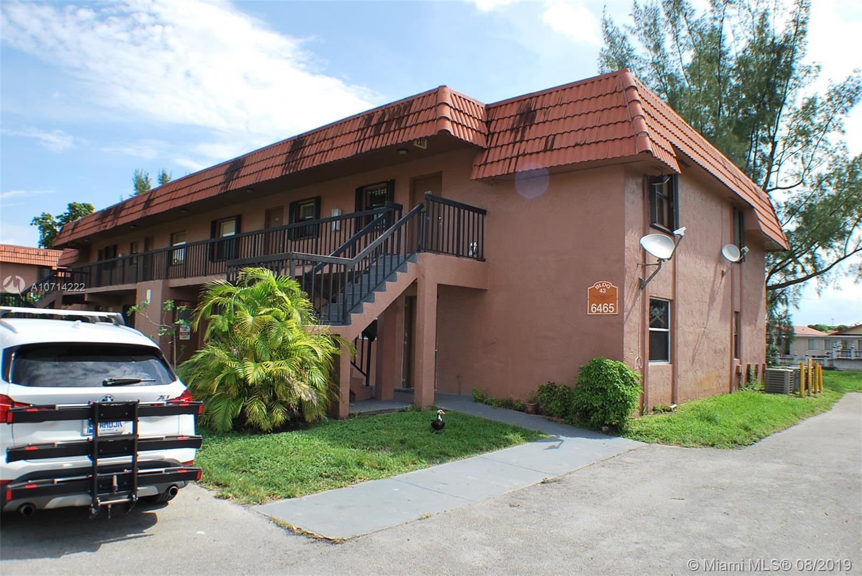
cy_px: 288
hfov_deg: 57.2
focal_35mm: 33
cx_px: 431
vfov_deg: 40.0
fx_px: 791
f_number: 7.1
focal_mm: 22
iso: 100
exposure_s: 1/200
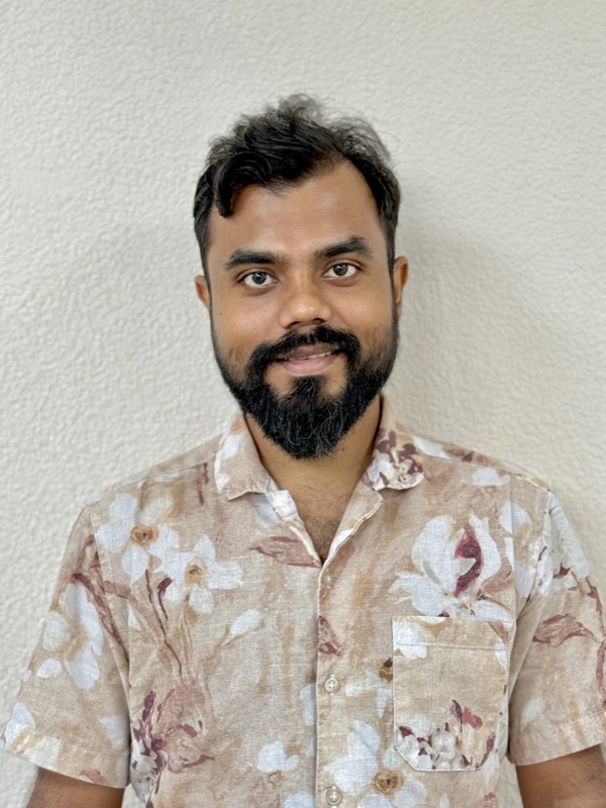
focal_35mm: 48
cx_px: 303
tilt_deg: -3.1
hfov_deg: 30.3
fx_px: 1120
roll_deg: -0.9
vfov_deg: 39.7
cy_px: 404
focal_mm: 6.76
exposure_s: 1/60
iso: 80
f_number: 1.78
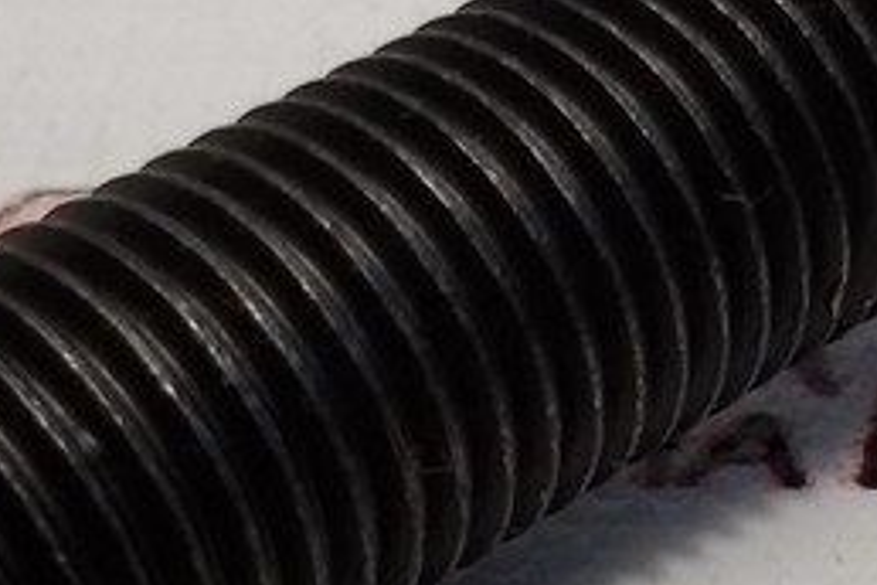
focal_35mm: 125
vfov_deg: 10.9
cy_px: 422
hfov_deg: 16.3
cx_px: 673
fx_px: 3045
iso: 80
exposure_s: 1/100
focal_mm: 2.93
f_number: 2.4
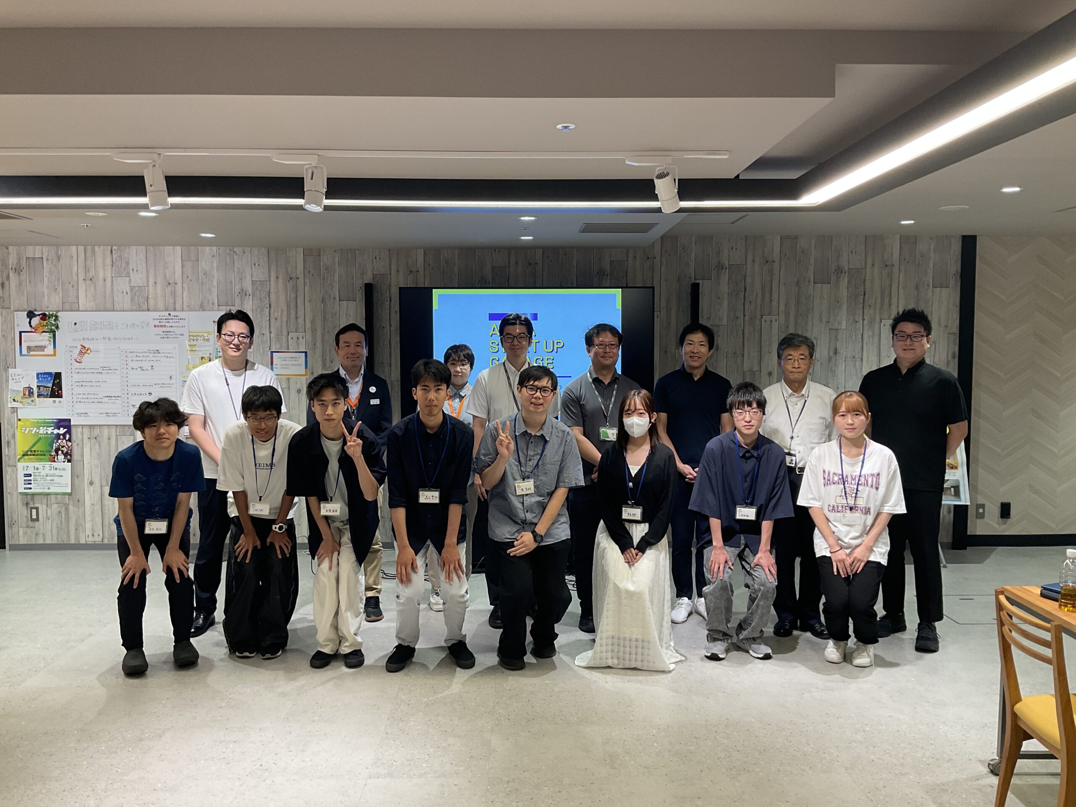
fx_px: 901
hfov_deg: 61.7
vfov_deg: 48.2
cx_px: 538
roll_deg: -0.1
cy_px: 404
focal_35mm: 29
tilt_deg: -4.3
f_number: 1.8
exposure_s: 1/60
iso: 50
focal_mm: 3
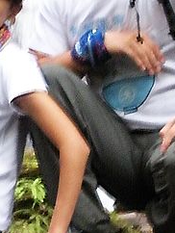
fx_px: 1480
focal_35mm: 220
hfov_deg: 6.8
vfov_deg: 8.9
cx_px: 60
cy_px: 230
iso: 400
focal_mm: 9.1
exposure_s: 1/12.3
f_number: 4.4
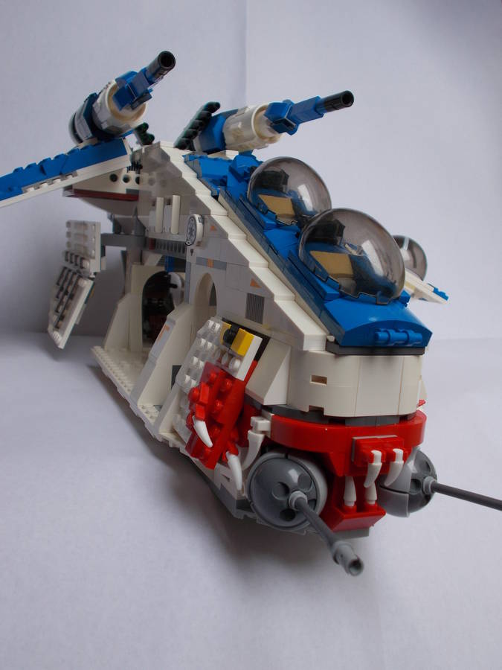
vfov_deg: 54.0
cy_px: 335
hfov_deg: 41.8
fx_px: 657
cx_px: 251
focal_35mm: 34
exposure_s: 1/160
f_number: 3.6
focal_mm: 6
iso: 80
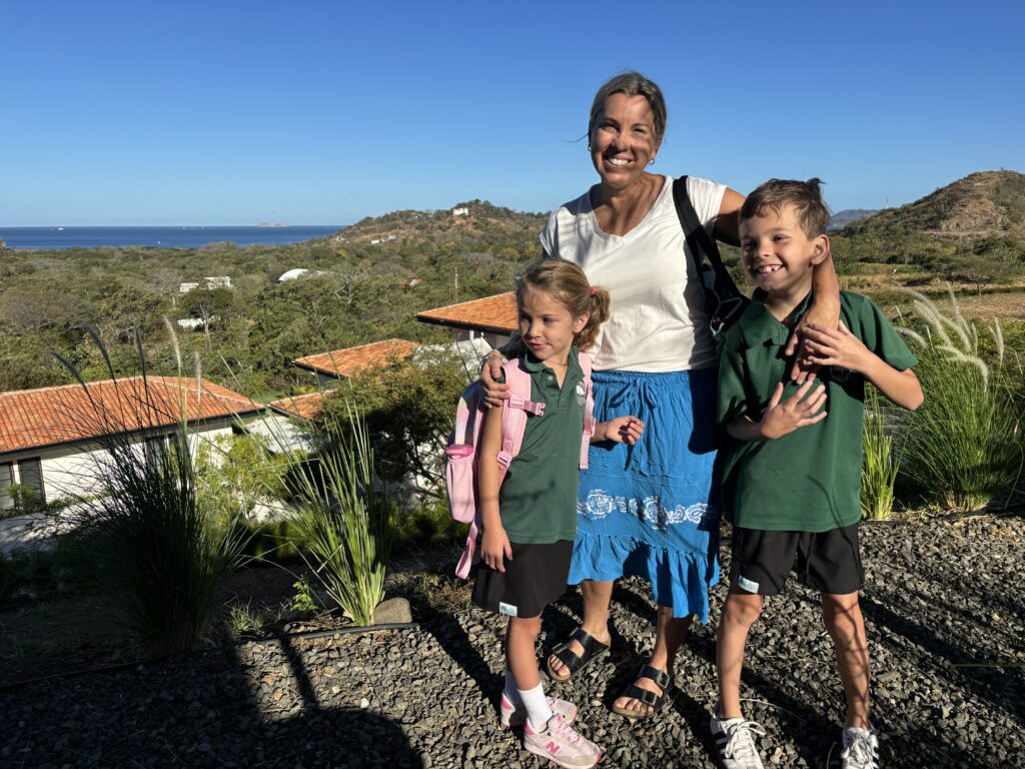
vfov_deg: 53.1
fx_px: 770
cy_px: 384
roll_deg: +0.4
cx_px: 512
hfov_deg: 67.3
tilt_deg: -10.8
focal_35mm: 26
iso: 50
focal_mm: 5.96
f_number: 1.6
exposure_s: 1/3788
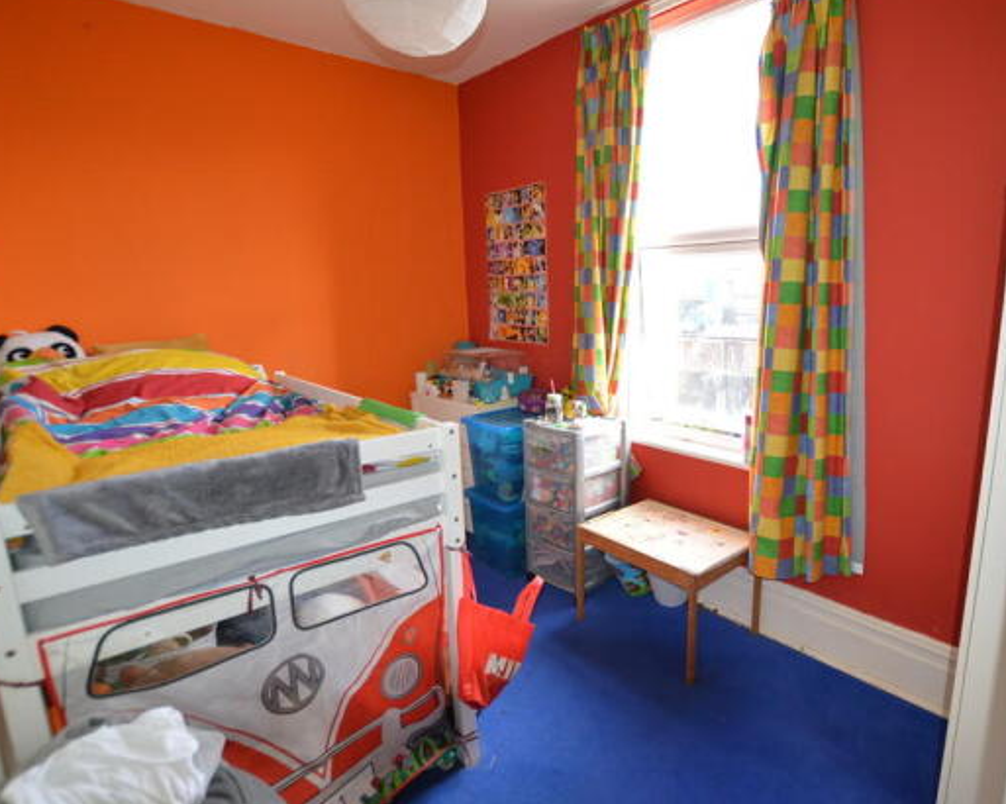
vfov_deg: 73.7
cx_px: 584
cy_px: 416
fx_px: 536
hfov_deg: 85.7
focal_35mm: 18
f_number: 4
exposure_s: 1/60
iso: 400
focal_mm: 10
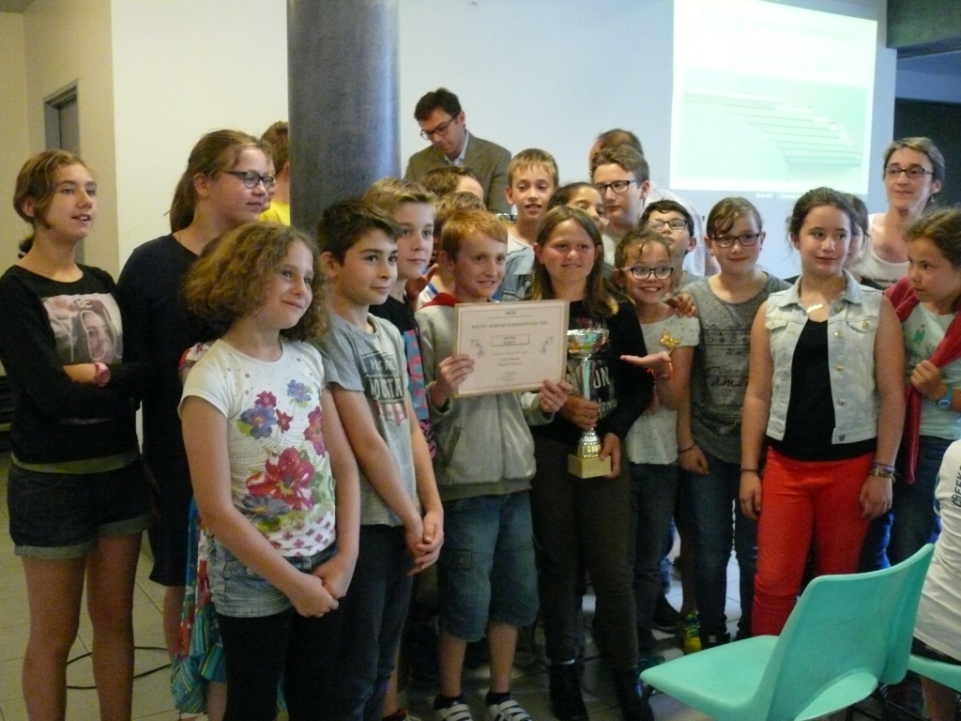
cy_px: 360
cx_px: 480
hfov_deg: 47.9
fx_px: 1083
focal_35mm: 39
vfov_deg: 36.8
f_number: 2.8
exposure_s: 1/40
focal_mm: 8.3
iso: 800
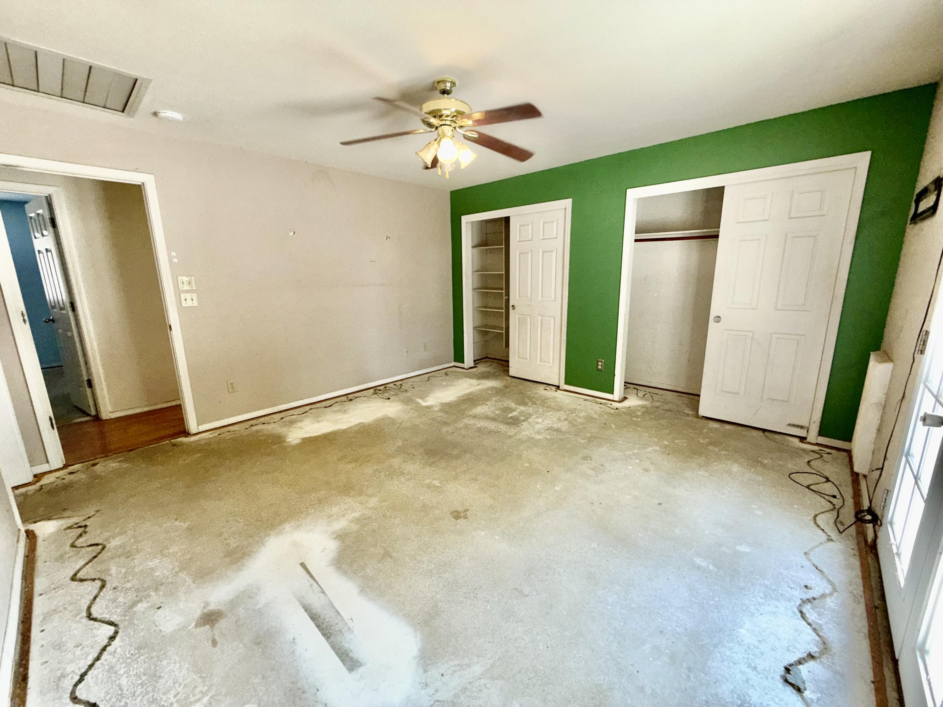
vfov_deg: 85.7
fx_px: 381
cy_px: 354
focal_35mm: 14
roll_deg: +1.2
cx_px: 472
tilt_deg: -11.4
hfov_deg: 102.1
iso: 100
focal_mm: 2.22
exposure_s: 1/60
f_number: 2.2
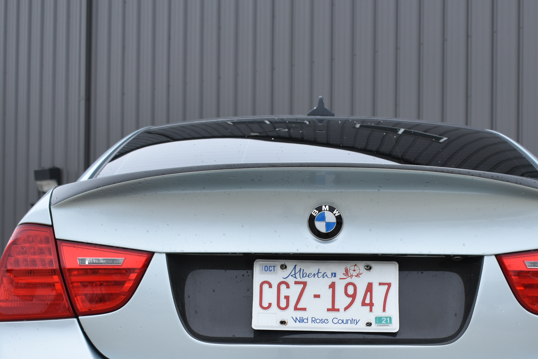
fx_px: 955
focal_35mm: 64
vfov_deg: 20.9
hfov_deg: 31.4
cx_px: 325
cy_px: 301
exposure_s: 1/40
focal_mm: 23
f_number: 5.6
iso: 220
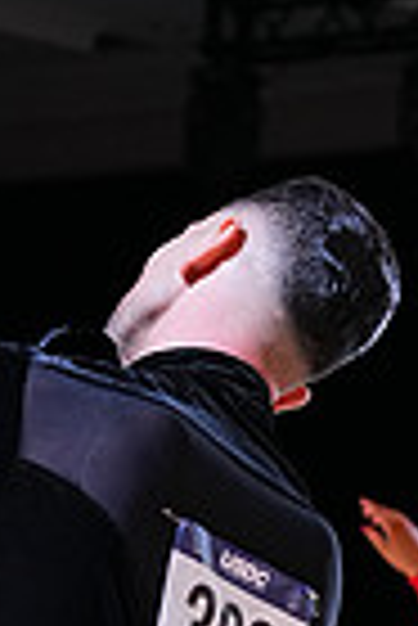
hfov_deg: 4.1
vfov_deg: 6.1
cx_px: -65
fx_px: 5802
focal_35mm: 334
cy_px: 1076
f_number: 4
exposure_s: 1/400
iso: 1600
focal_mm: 80
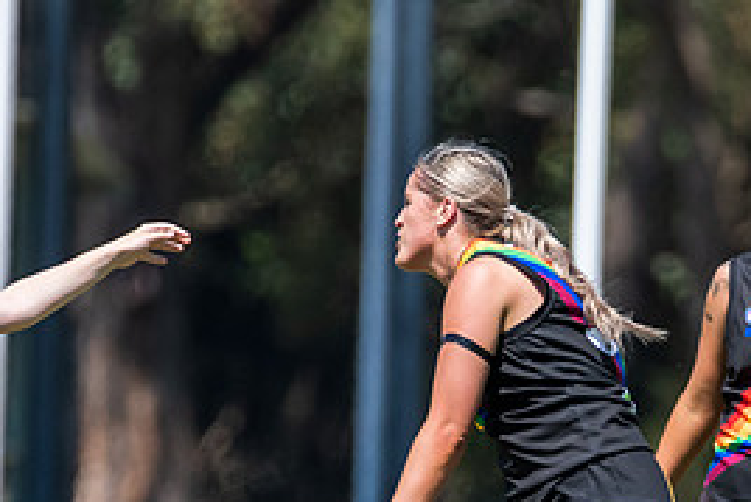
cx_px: 684
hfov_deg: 1.0
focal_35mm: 2149
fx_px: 44853
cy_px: 708
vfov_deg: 0.6
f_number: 6.3
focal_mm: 600
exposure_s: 1/2500
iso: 800
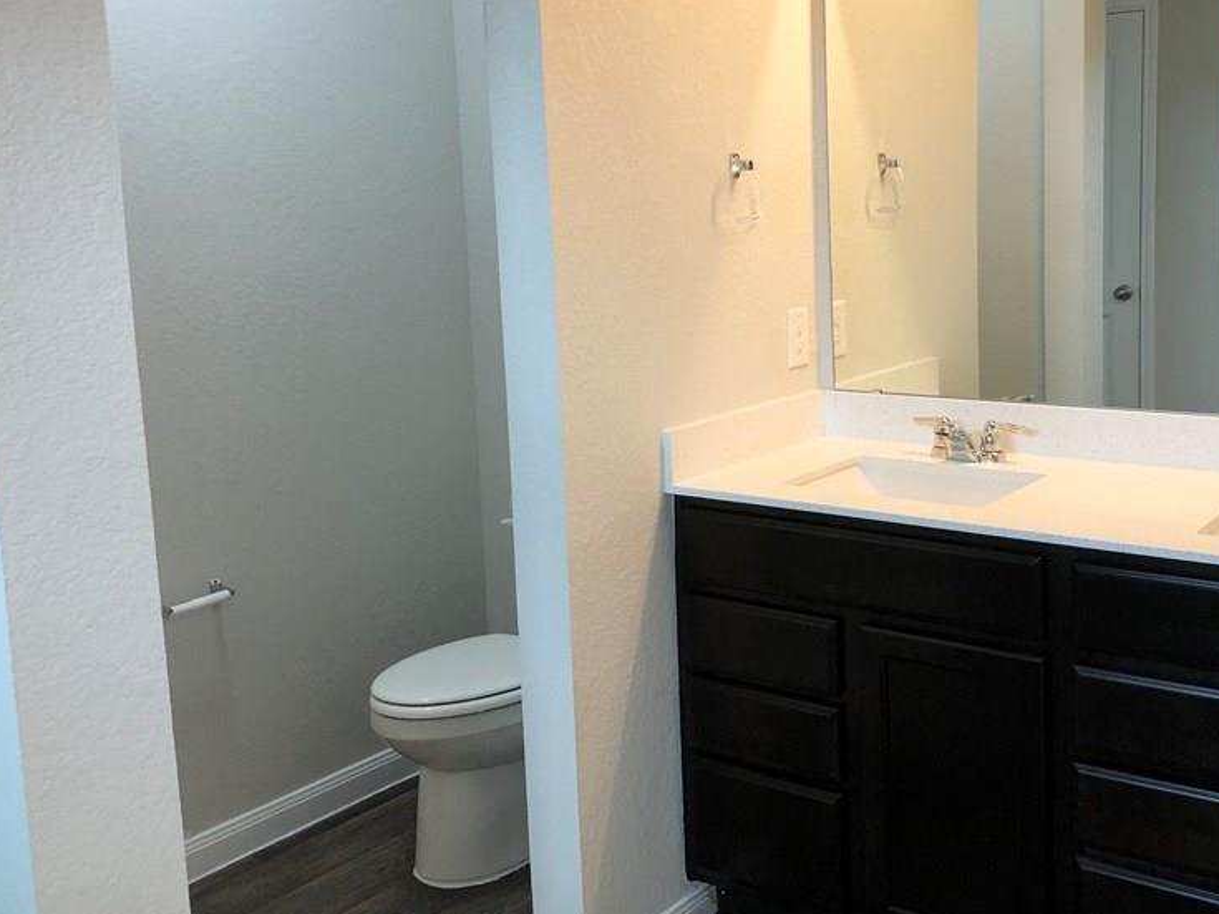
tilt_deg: -8.1
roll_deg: +1.2
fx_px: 1373
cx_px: 760
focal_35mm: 39
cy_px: 368
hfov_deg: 47.4
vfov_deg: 36.7
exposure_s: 1/24
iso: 40
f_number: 1.8
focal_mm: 4
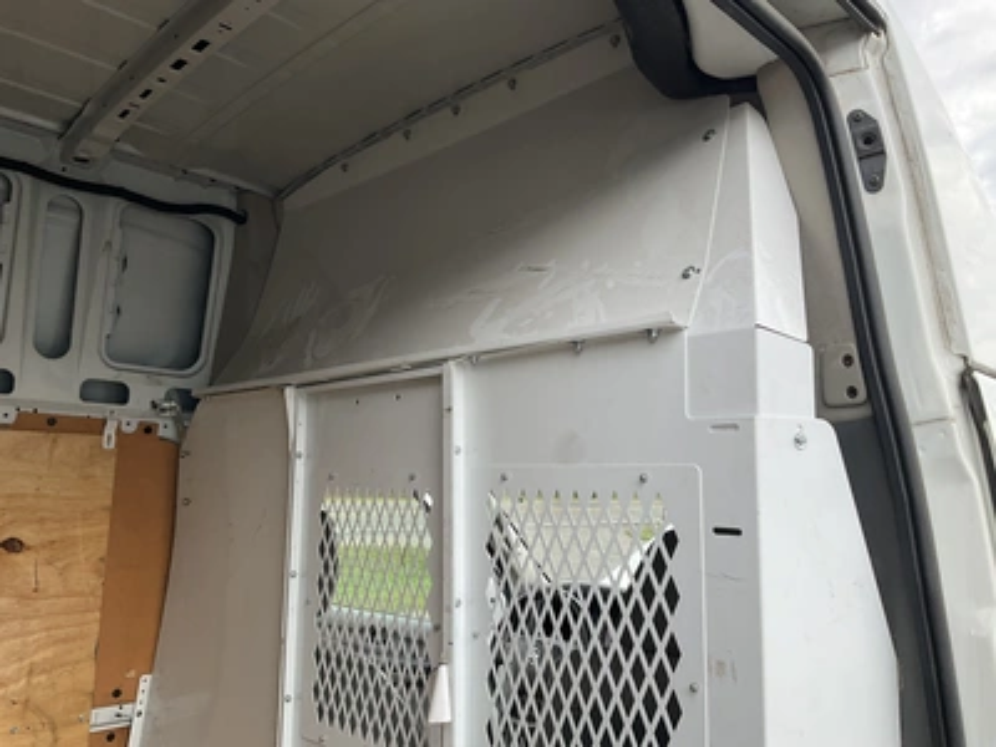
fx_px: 834
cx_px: 498
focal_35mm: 29
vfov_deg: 48.2
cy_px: 374
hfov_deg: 61.7
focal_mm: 3
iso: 20
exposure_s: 1/224
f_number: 1.8
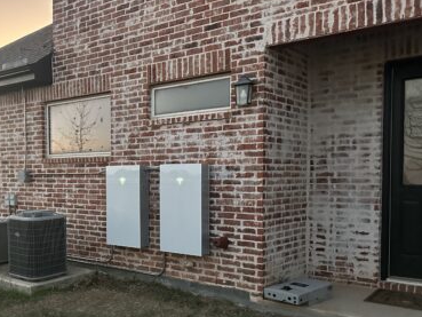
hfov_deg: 46.4
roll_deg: -1.0
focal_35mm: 39
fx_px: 476
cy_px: 192
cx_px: 112
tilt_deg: -3.0
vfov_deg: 36.7
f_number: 1.78
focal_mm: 6.86
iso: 1000
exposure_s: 1/40
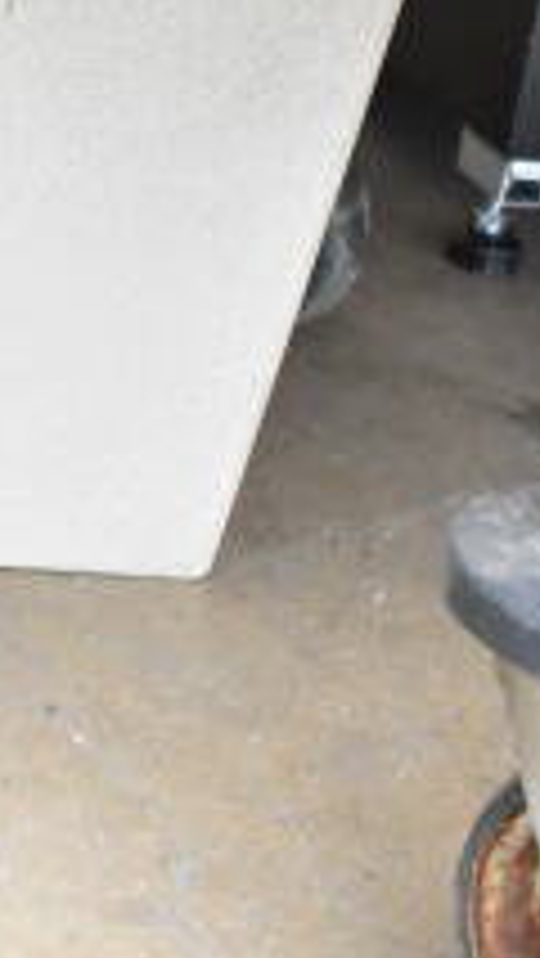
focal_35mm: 81
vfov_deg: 25.3
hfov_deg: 13.6
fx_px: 2059
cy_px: 74
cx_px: -396
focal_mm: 18
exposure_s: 1/125
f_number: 5.6
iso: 1600
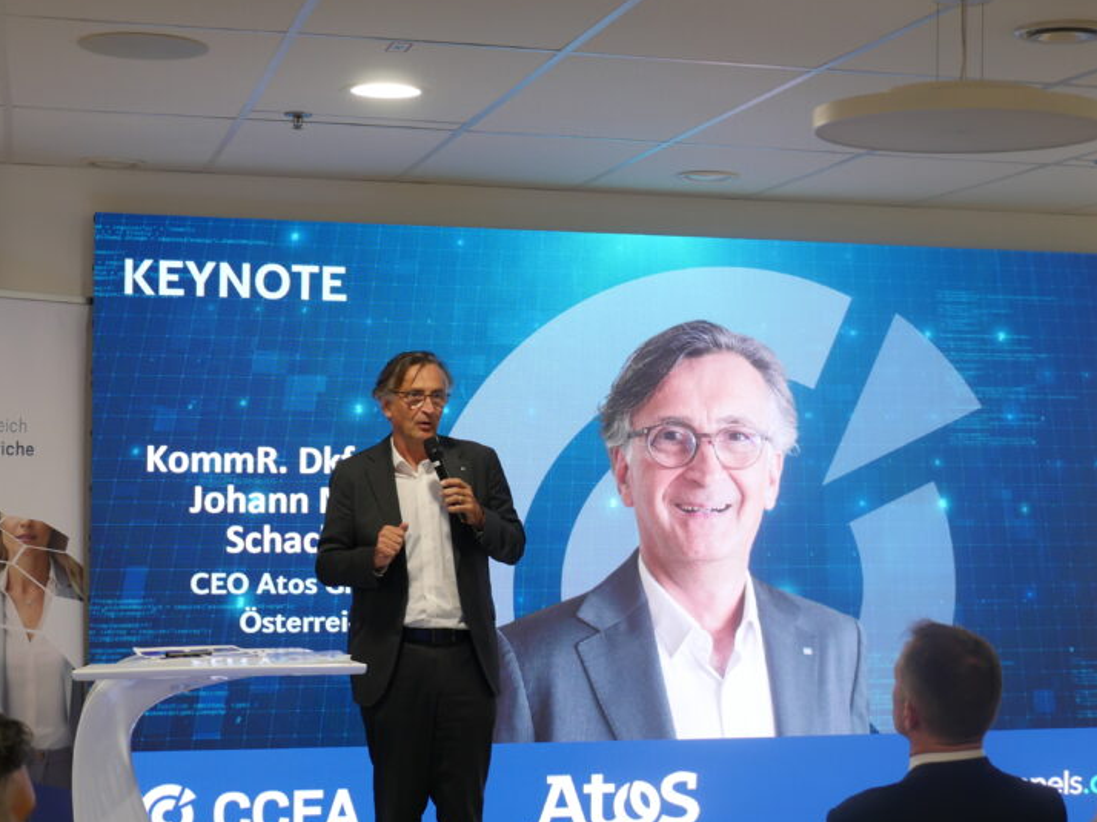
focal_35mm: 66
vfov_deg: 22.2
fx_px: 2091
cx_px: 633
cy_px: 446
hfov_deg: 29.4
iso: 400
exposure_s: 1/60
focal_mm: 23
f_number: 2.8
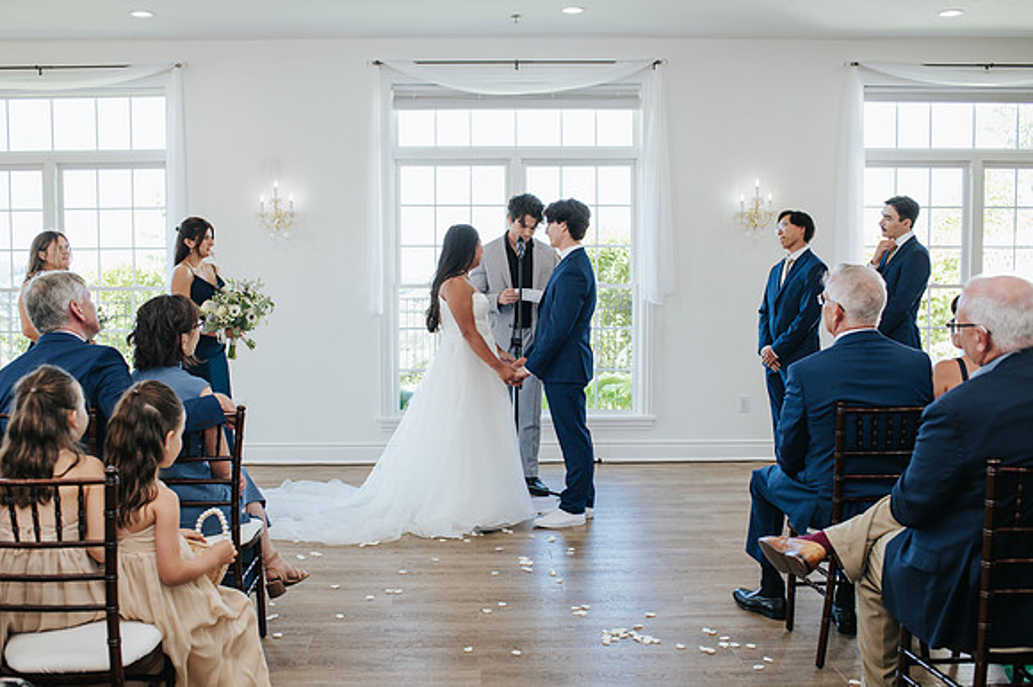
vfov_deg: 34.9
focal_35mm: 38
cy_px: 372
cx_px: 483
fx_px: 1092
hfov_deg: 50.6
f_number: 3.5
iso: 560
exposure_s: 1/200
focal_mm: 35
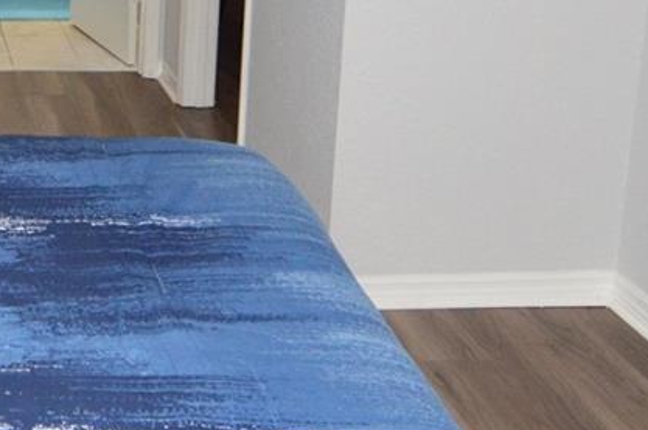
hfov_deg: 26.6
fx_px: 1241
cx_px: -90
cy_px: -19
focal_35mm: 69
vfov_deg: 19.0
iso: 1000
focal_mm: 12
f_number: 4
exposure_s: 1/60
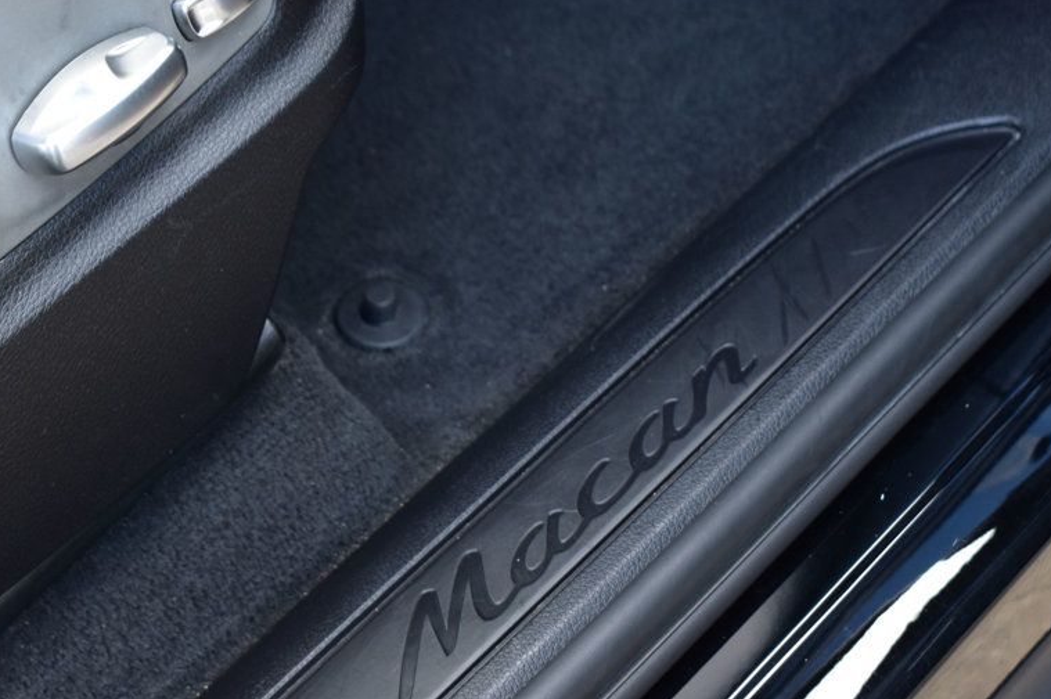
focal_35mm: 81
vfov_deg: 16.8
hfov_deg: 25.0
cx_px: 607
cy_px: 466
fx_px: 2363
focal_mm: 40
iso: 400
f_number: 7.1
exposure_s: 1/25
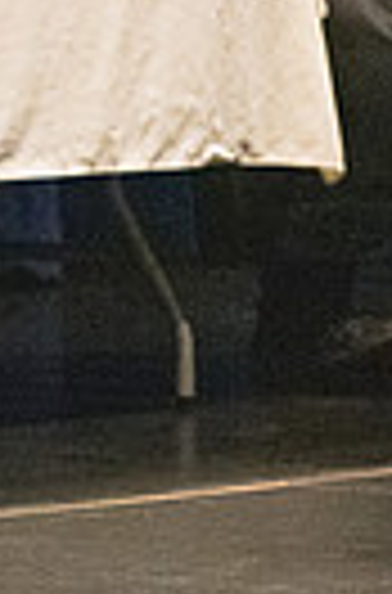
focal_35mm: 626
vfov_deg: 3.3
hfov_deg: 2.2
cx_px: 313
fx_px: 10305
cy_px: -194
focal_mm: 122
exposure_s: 1/400
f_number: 3.2
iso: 10000
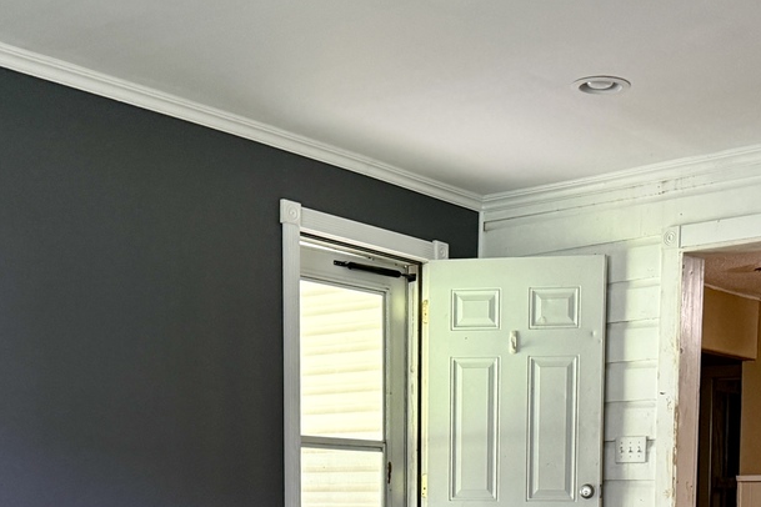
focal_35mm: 59
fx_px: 1247
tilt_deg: -5.2
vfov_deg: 21.3
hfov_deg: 33.6
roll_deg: -2.3
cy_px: 612
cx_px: 515
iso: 320
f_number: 1.78
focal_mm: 6.76
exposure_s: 1/60
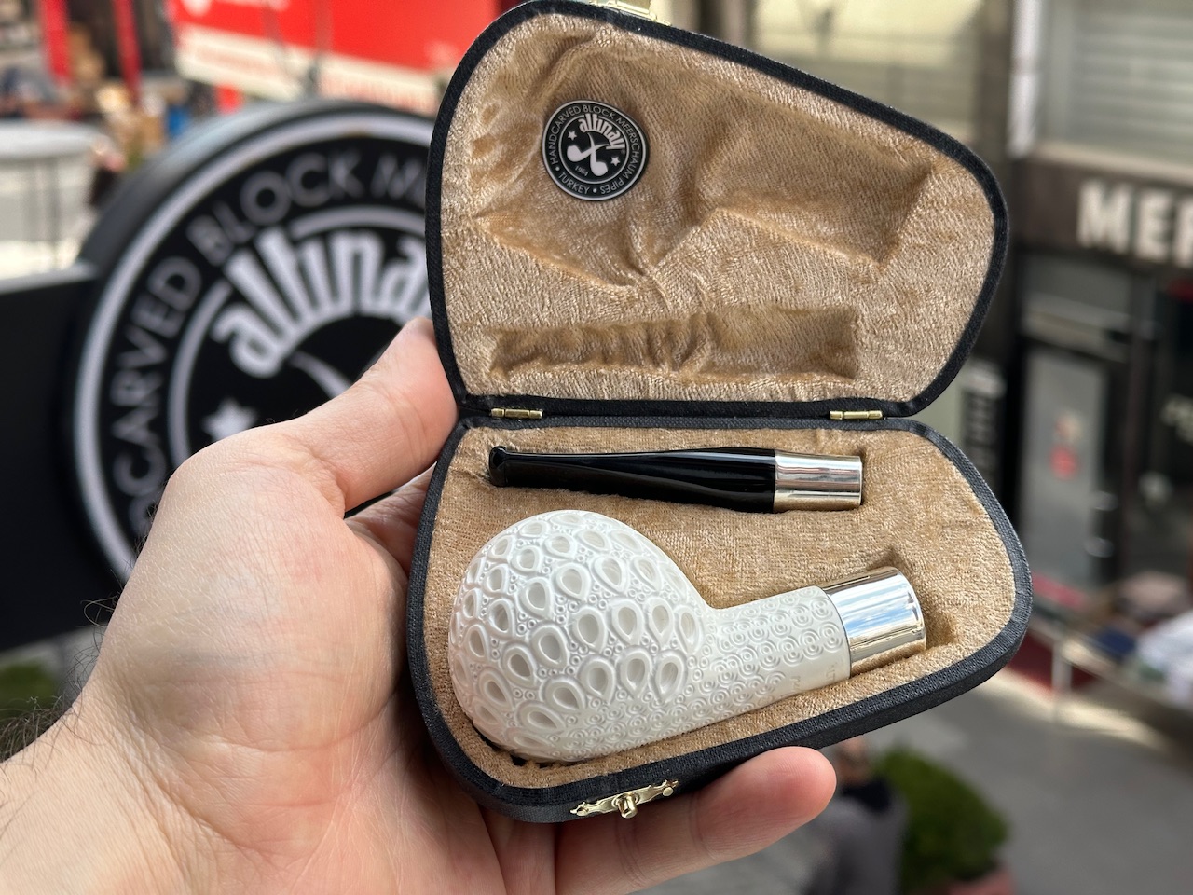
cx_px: 596
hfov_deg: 39.7
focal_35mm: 48
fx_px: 1654
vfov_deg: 30.3
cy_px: 448
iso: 64
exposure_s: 1/903
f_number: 1.78
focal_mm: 6.86
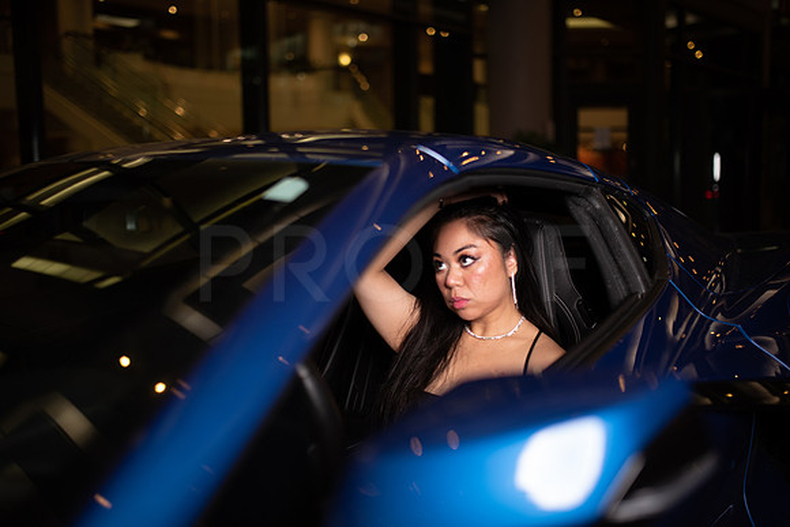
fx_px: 768
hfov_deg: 54.4
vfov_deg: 37.9
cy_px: 264
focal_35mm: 35
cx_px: 395
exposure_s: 1/640
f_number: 1.4
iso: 500
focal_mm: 35
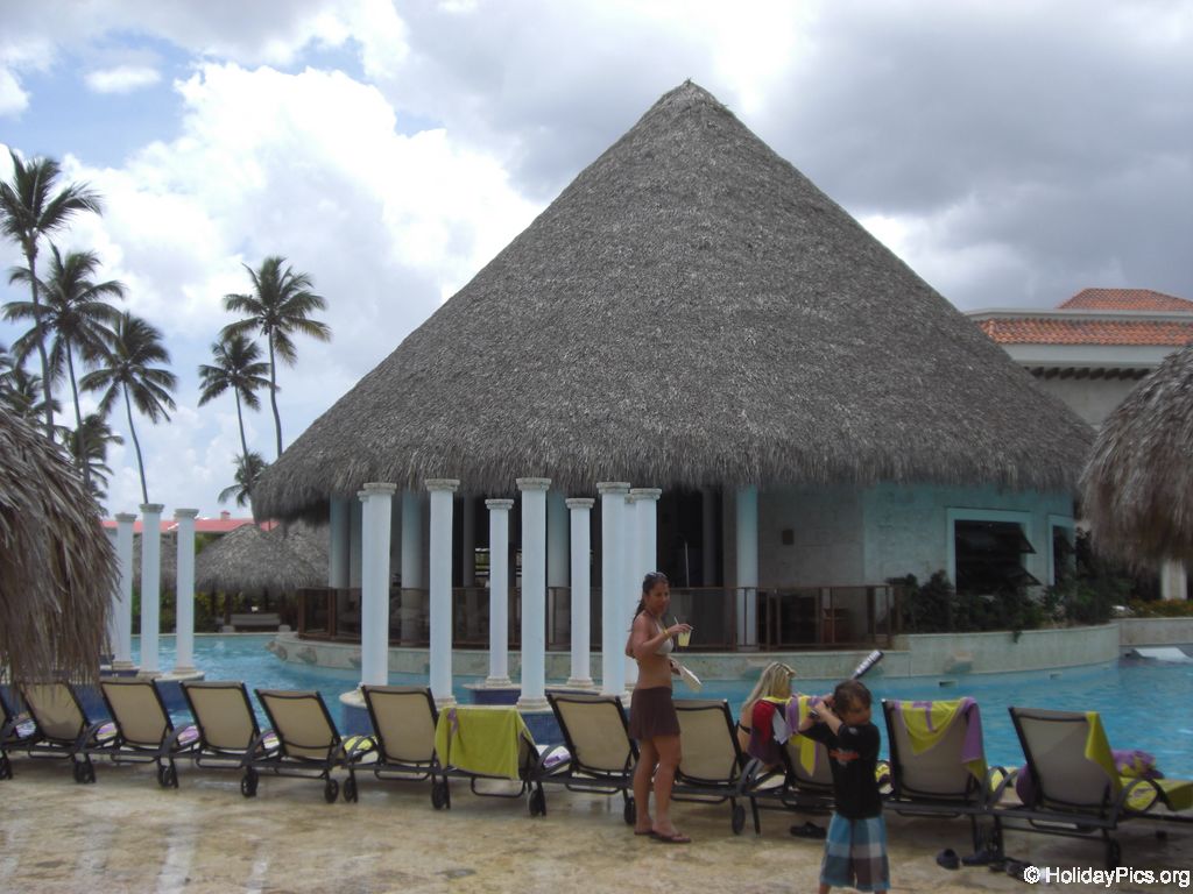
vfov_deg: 37.7
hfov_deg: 49.0
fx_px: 1310
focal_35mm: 38
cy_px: 447
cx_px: 596
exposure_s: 1/160
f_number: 8
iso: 64
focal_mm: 6.2
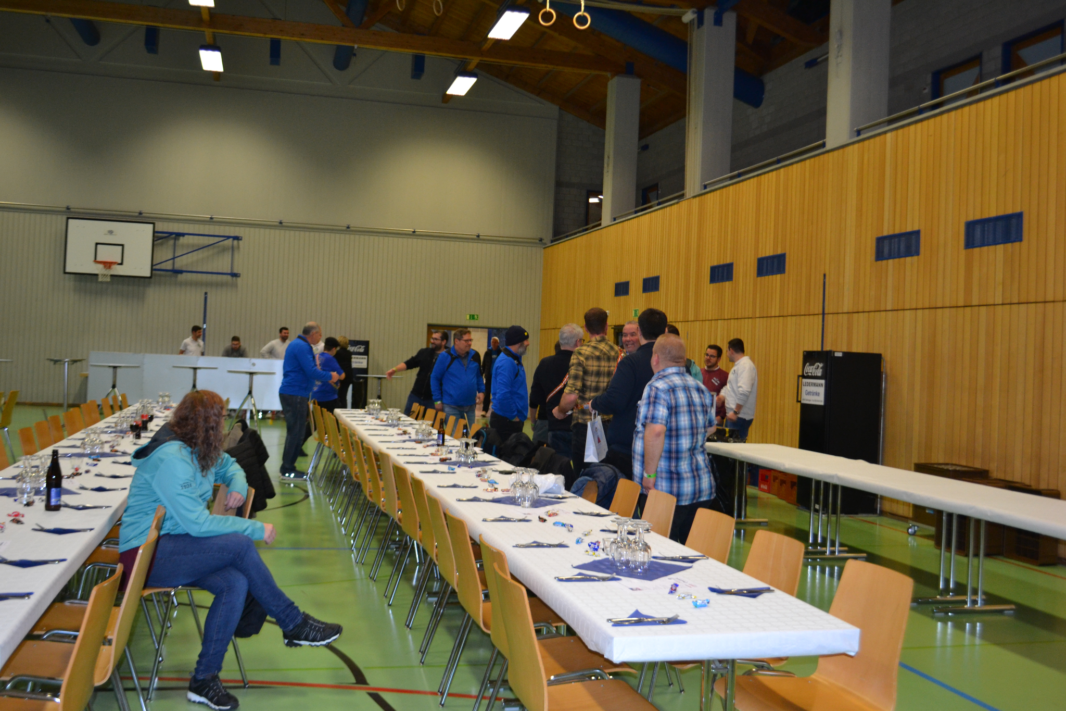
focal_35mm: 36
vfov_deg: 36.9
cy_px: 356
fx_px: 1066
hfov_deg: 53.1
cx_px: 533
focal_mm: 24
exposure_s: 1/60
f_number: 4
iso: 900
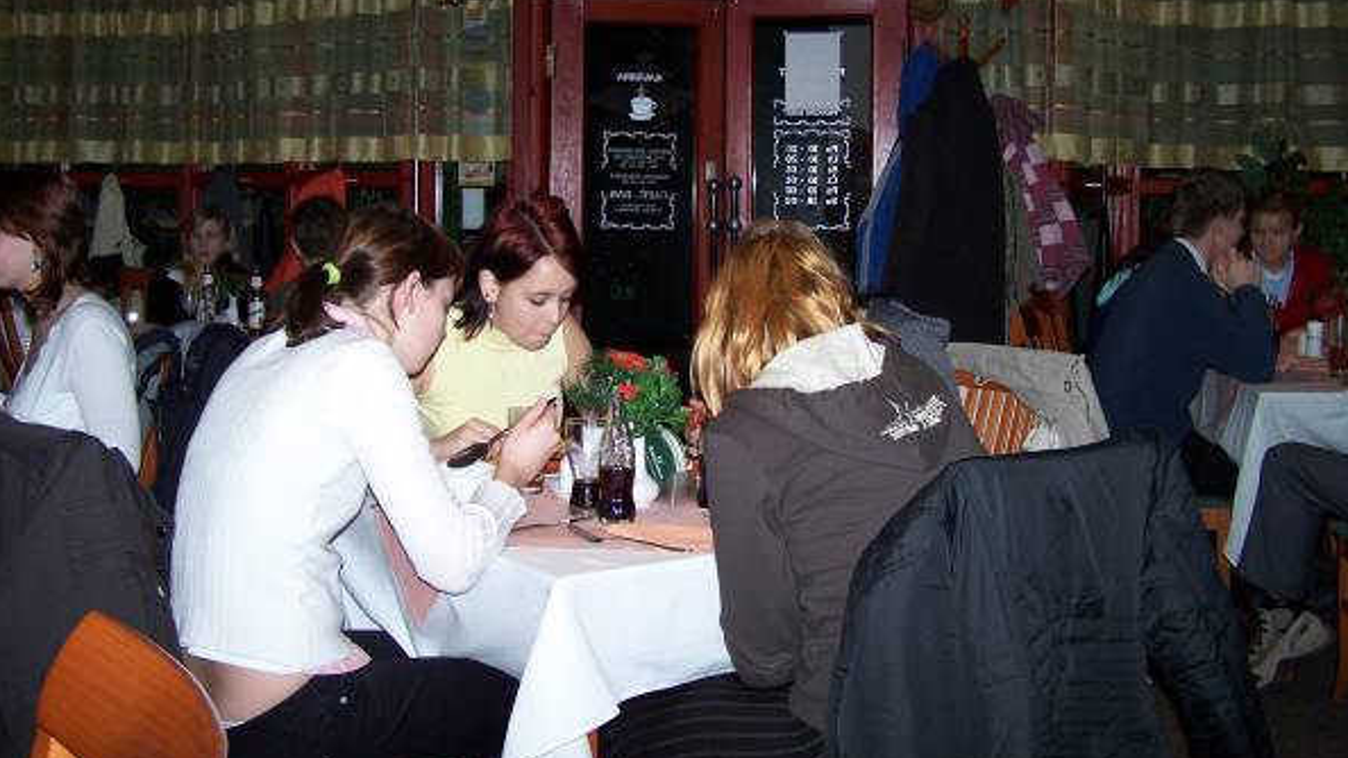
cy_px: 284
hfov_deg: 46.4
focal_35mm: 44
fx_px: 1573
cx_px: 674
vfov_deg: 27.0
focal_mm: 6.7
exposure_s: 1/60
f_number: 2.8
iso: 80
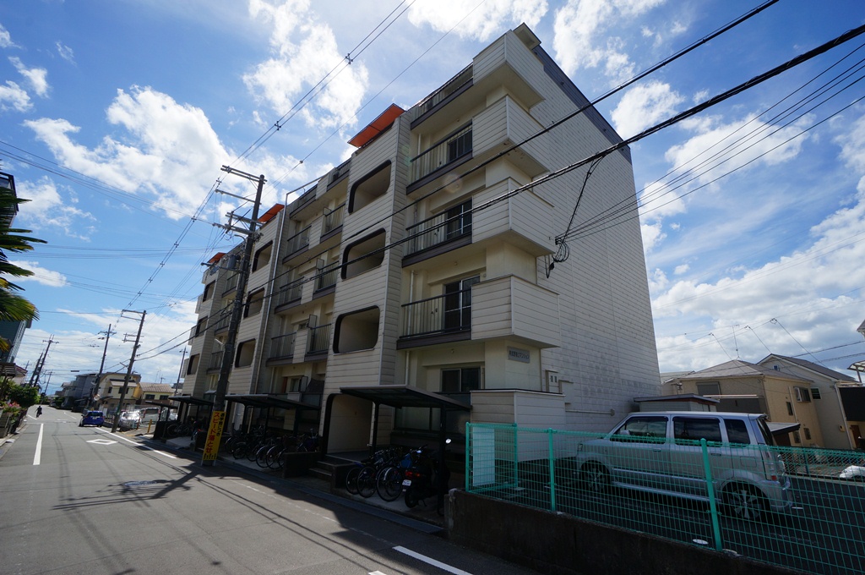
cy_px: 288
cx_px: 432
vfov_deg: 71.9
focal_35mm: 16
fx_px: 396
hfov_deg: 95.1
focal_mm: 11
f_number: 13
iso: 100
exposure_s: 1/160
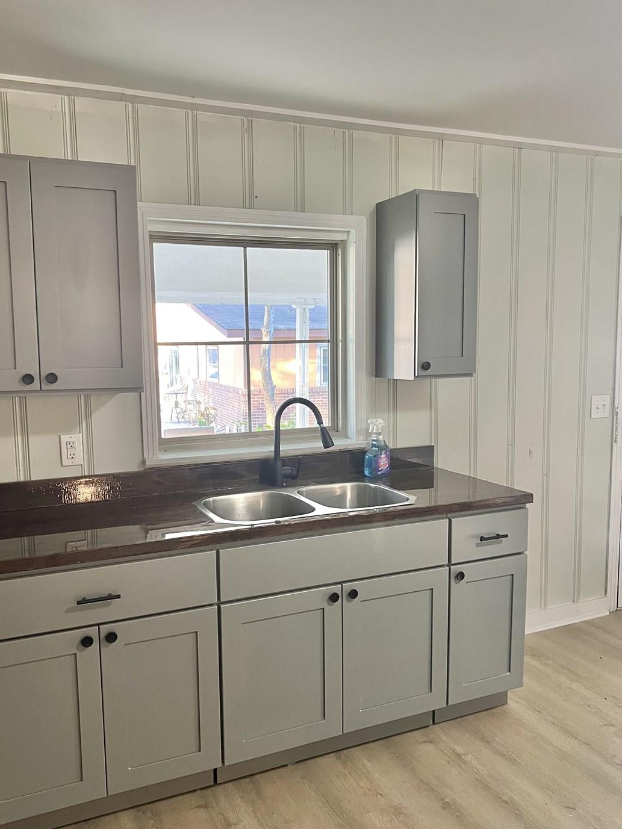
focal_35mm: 29
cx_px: 278
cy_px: 432
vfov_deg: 61.6
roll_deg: +0.7
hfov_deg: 48.2
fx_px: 695
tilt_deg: -5.6
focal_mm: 5.7
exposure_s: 1/60
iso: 320
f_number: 1.5
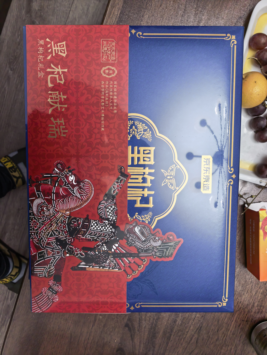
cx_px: 134
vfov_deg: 71.6
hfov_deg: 56.8
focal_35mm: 24
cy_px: 178
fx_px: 247
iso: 200
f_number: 2.8
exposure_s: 1/50
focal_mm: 6.98
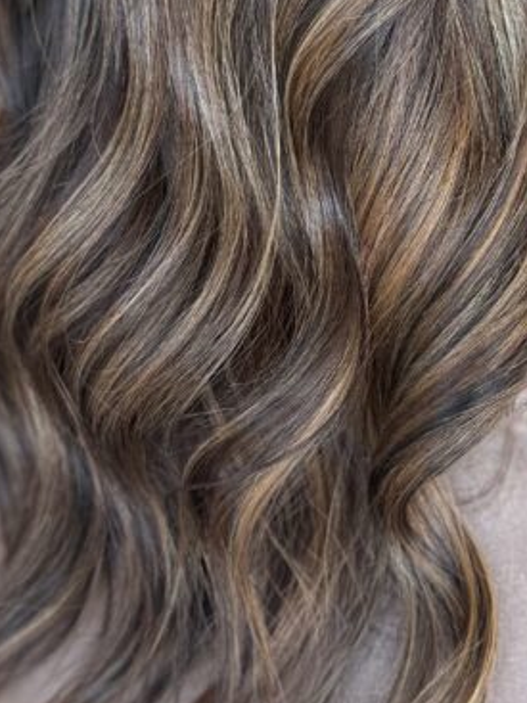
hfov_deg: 21.8
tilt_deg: -16.5
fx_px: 1361
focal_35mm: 67
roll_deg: +1.3
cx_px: 345
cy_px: 230
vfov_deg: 28.8
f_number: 1.78
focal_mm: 6.76
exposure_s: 1/120
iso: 80
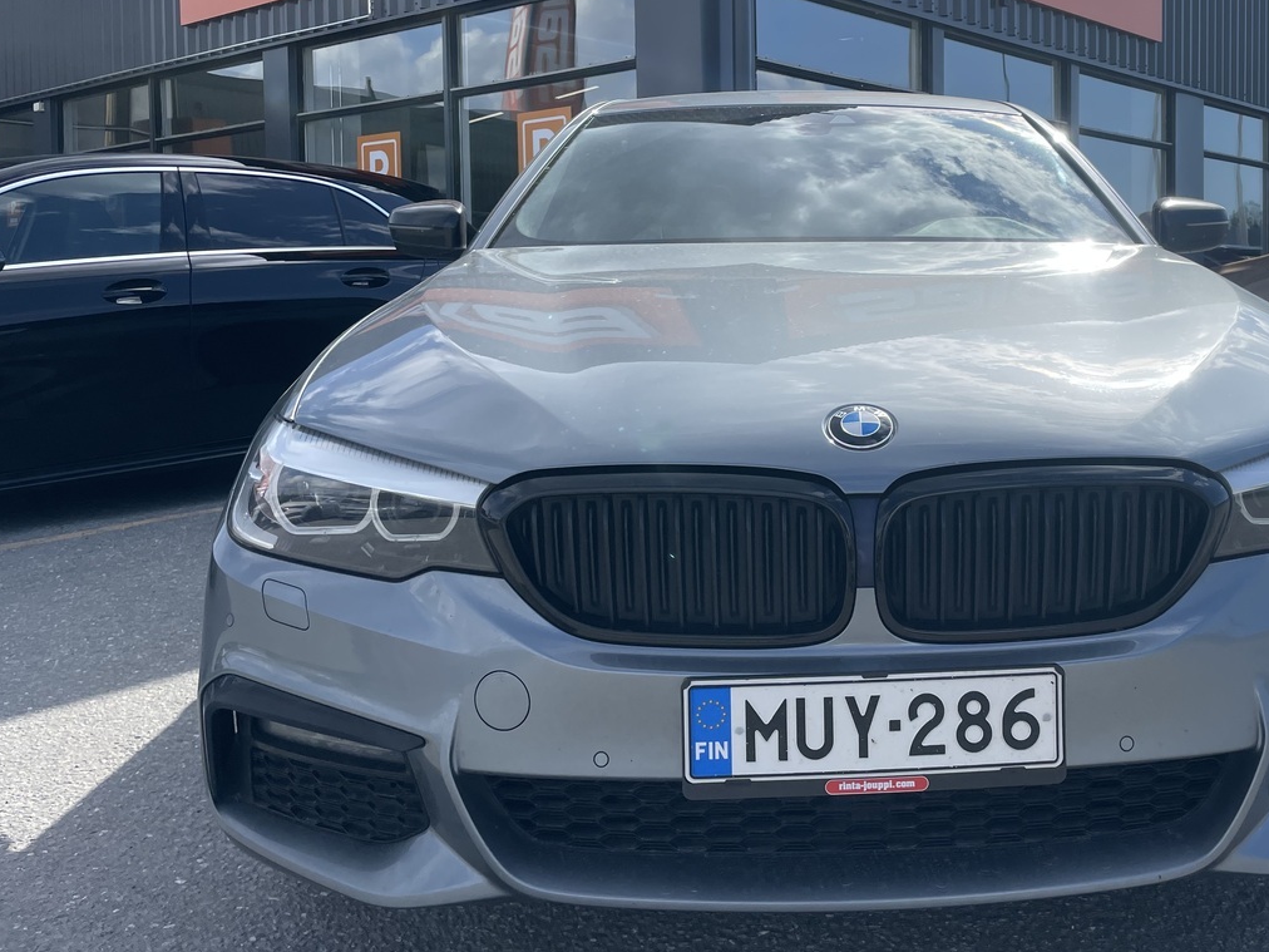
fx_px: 1356
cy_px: 347
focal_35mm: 37
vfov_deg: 38.4
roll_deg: +0.6
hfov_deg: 49.2
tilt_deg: -2.1
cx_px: 851
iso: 32
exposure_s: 1/3610
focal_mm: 4.2
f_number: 1.6
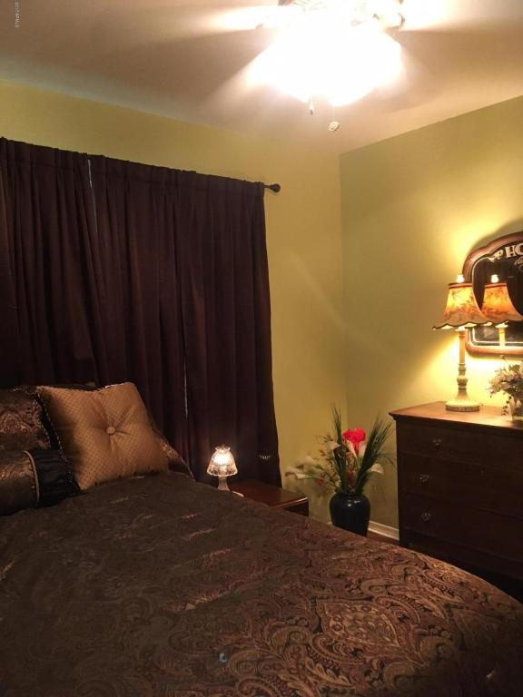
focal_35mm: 29
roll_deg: +2.8
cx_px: 262
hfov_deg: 48.2
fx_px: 584
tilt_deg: -3.7
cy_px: 348
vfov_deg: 61.7
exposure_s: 1/15
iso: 200
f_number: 2.2
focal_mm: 4.15
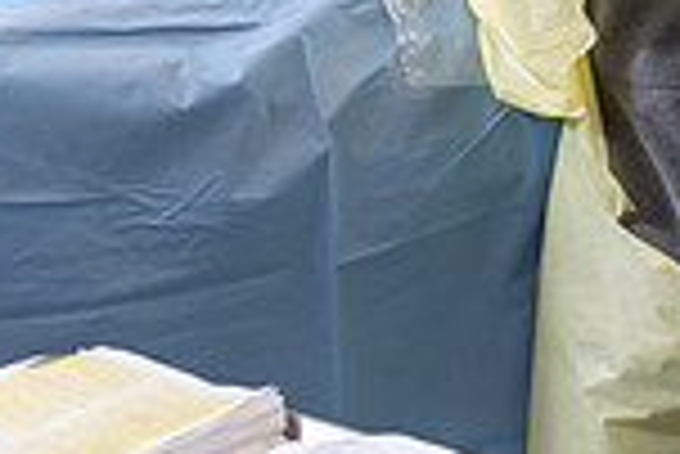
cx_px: 383
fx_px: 3271
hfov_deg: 11.9
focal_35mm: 173
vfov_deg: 7.8
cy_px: -294
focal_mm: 45
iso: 500
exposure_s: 1/200
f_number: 4
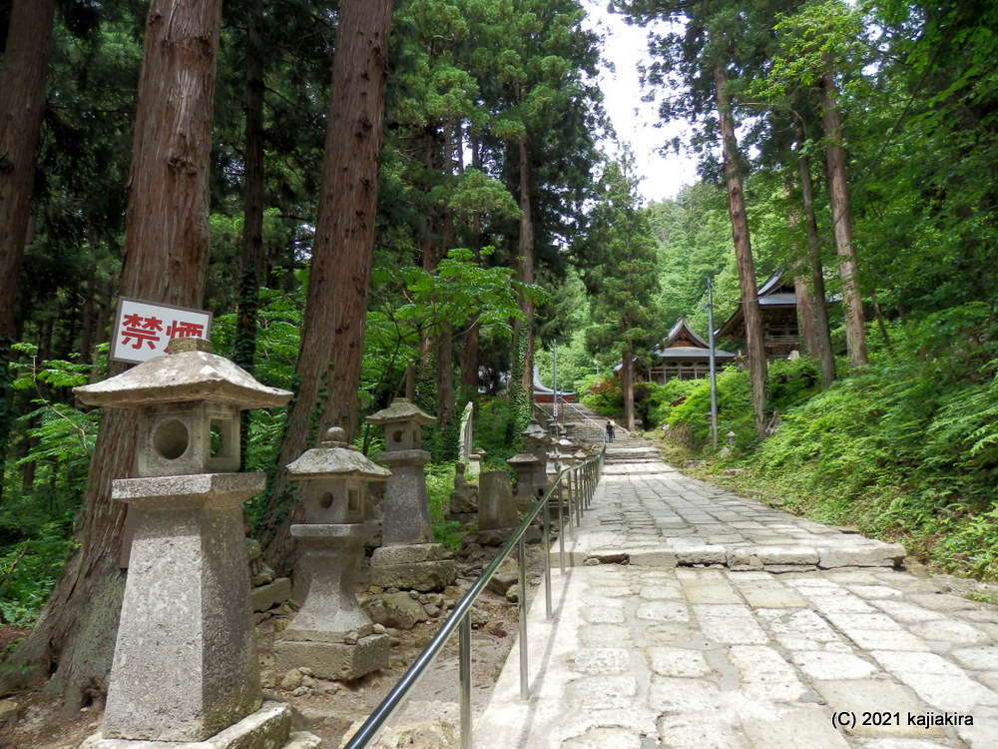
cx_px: 499
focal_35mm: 25
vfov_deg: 54.9
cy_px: 374
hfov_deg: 69.4
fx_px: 721
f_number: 3
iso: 80
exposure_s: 1/125
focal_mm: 4.5
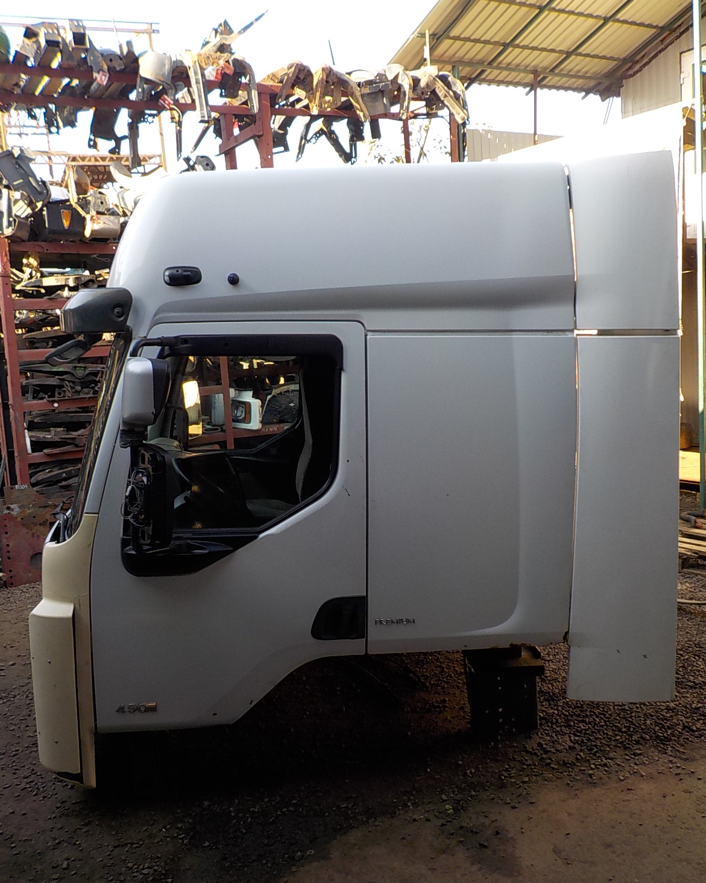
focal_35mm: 32
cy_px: 466
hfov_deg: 45.8
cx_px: 361
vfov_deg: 55.6
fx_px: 836
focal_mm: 4.1
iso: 125
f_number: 3.3
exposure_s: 1/125
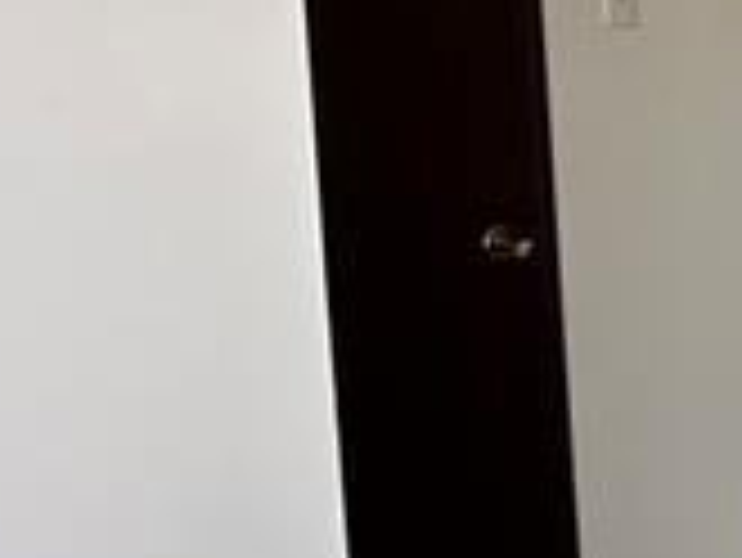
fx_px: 1866
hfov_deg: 16.6
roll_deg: +0.4
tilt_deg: -6.0
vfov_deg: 17.0
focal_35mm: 87
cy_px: 266
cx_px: 1511
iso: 320
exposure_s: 1/62
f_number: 2.2
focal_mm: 2.22
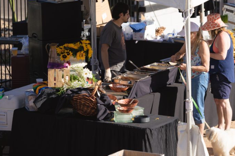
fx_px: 1958
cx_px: 162
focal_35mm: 300
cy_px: 61
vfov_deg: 4.6
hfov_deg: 6.9
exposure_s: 1/1000
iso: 64
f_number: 2.8
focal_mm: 200
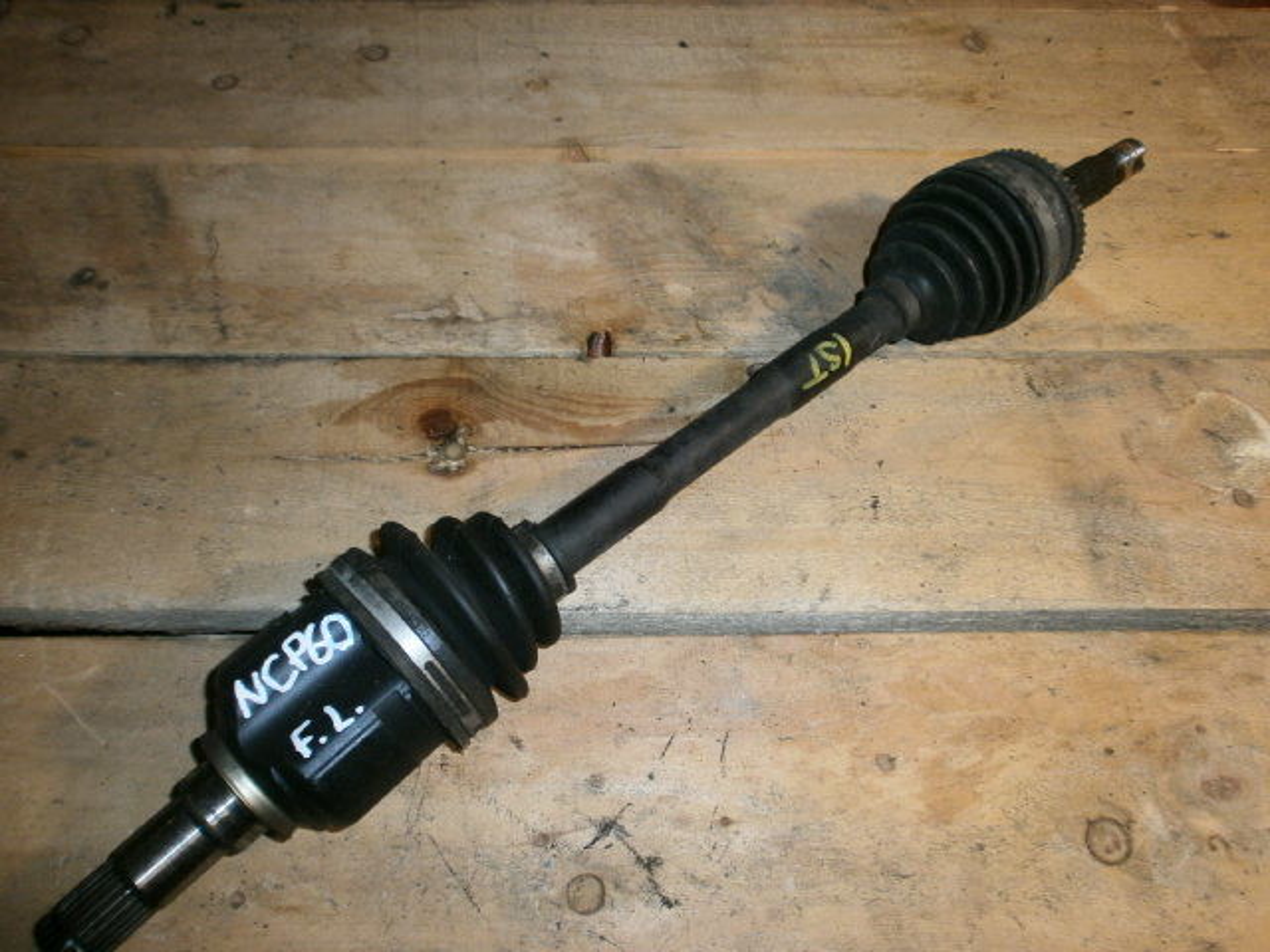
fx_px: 991
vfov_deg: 51.4
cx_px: 635
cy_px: 476
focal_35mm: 27
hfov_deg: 65.3
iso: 125
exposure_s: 1/30
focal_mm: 4.8
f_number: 2.9
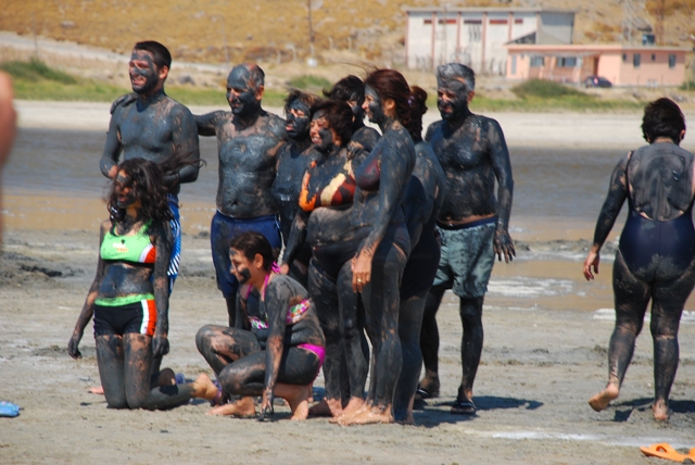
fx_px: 3913
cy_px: 232
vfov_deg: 6.8
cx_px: 348
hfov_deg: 10.2
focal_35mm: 202
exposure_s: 1/60
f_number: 8
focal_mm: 135
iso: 100
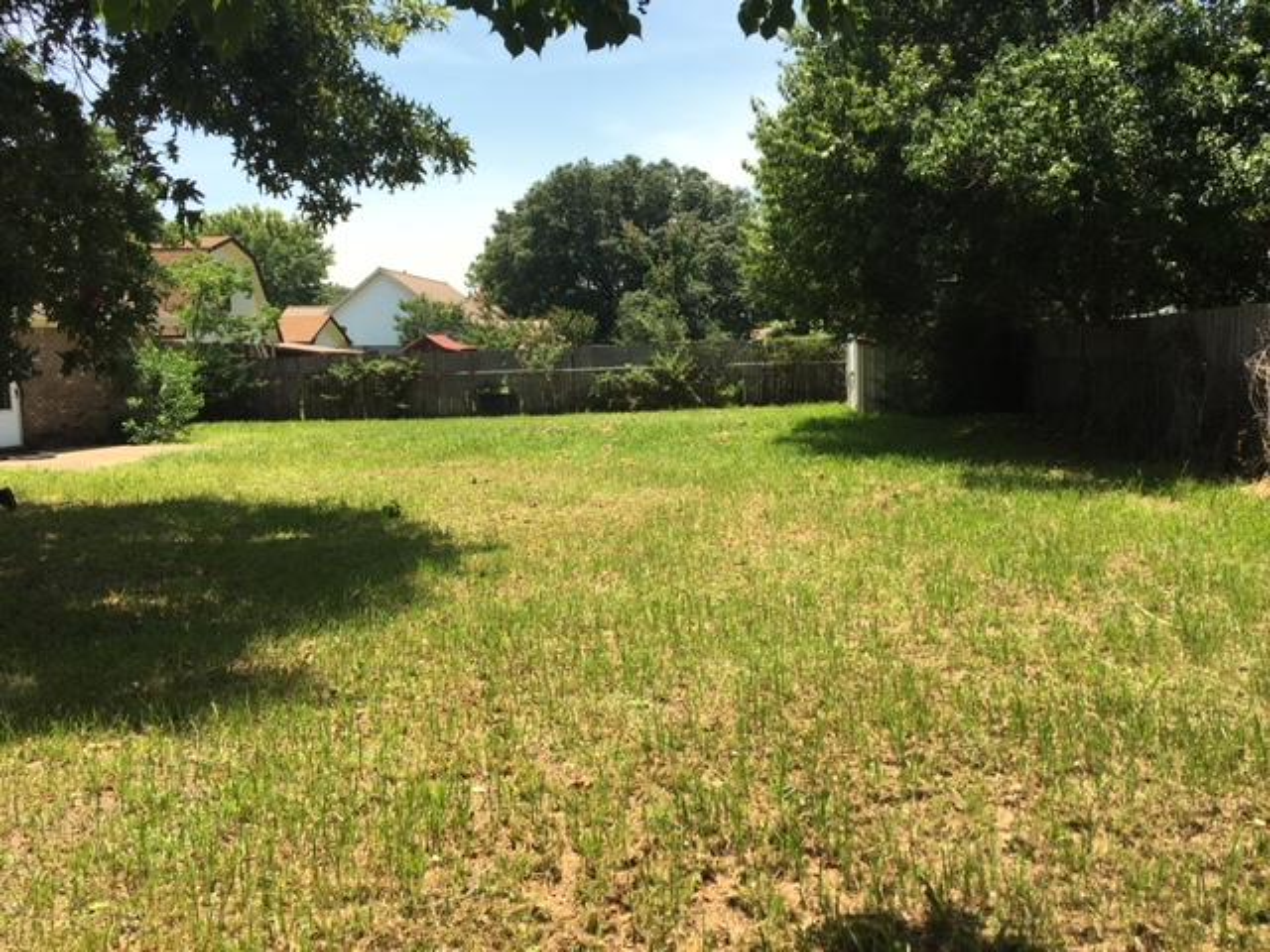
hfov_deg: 61.7
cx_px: 635
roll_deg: +1.7
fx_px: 1064
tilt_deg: -5.0
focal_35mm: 29
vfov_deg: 48.2
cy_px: 476
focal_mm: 4.15
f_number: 2.2
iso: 25
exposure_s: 1/962
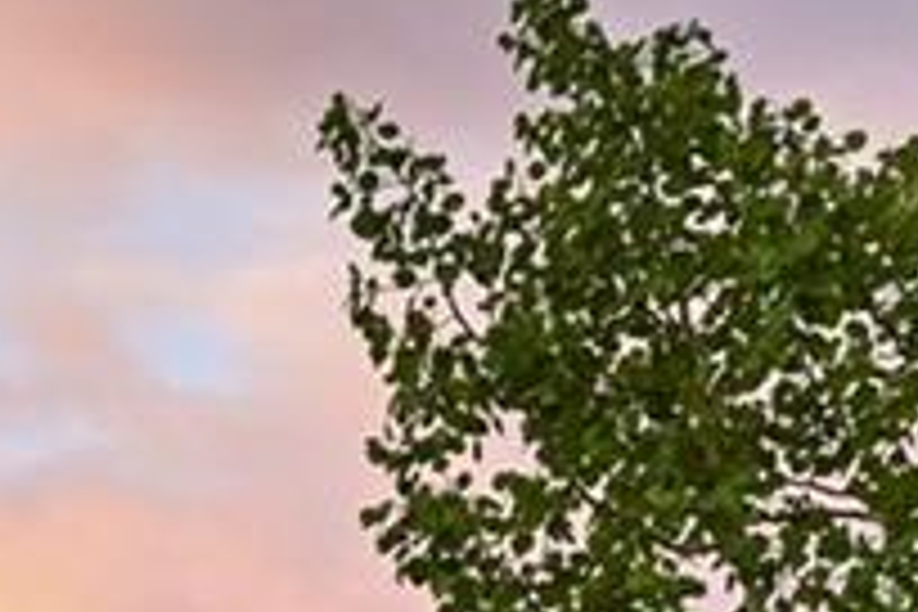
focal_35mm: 235
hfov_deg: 8.0
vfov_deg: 5.5
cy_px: 1762
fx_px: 5992
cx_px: -1332
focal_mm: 30
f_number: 8
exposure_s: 1/15
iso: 400
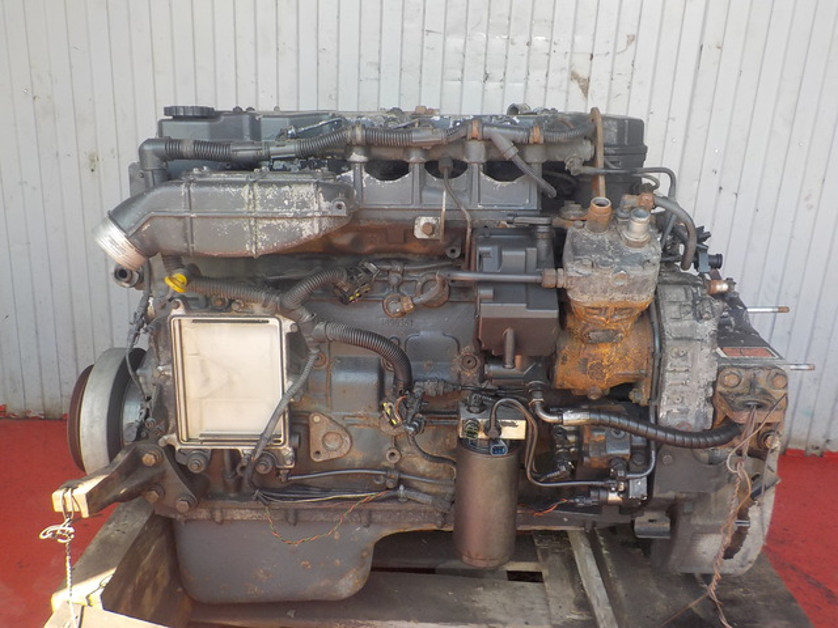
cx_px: 419
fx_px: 726
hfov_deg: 60.0
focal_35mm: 30
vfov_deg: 46.8
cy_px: 314
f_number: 3.3
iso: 125
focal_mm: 4.1
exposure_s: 1/80
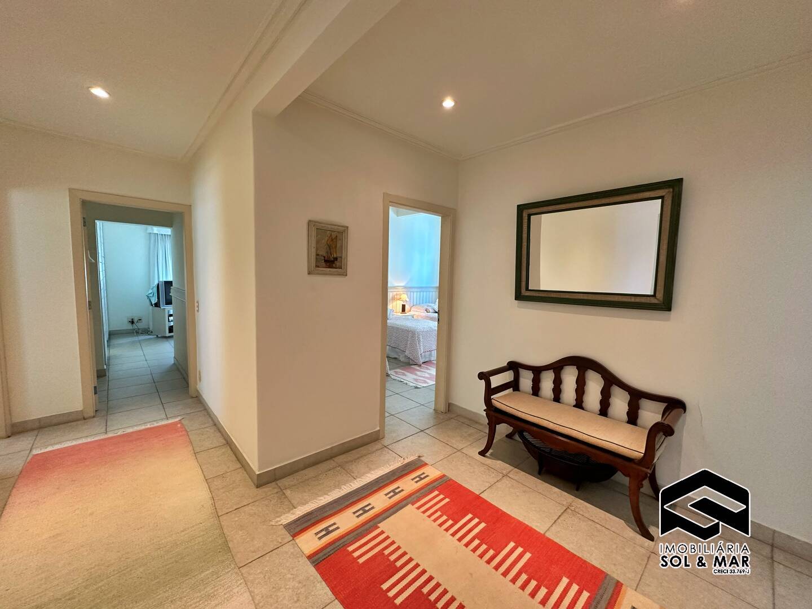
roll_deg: -1.1
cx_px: 406
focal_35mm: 14
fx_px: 328
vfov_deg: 85.7
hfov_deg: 102.1
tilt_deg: -4.7
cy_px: 304
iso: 250
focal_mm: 2.22
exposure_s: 1/120
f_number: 2.2
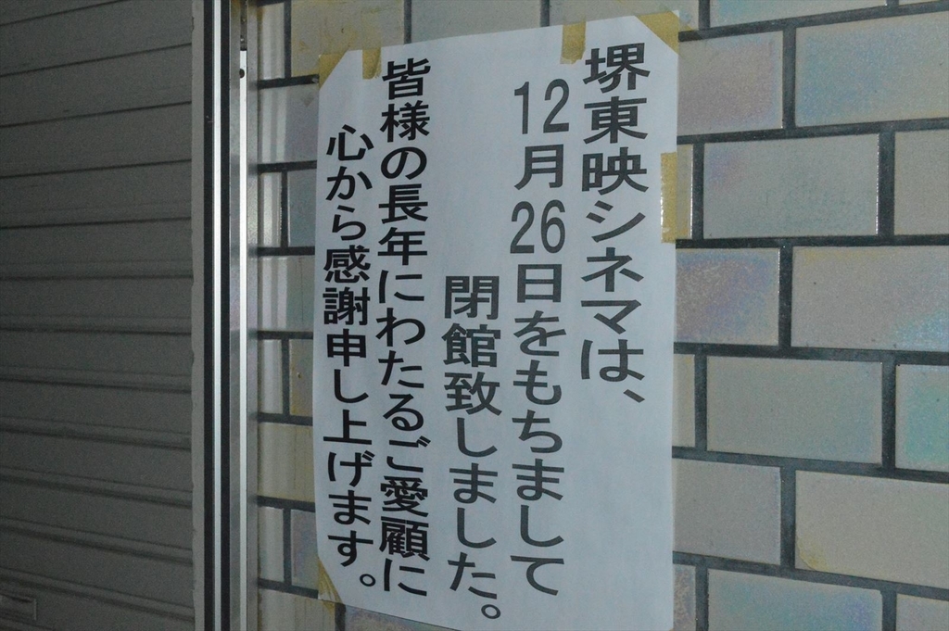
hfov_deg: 49.6
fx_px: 1027
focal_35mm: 39
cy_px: 316
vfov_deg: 34.2
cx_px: 474
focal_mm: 26
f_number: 8
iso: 6400
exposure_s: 1/60
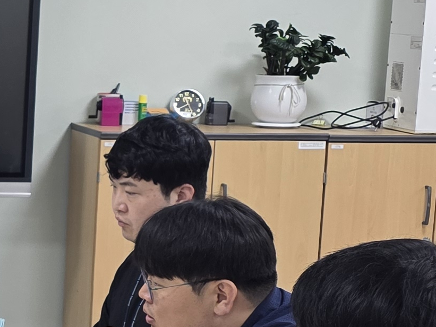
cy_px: 263
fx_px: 1411
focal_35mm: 112
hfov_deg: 16.1
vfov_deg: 13.2
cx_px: -210
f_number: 1.7
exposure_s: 1/120
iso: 160
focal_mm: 6.3
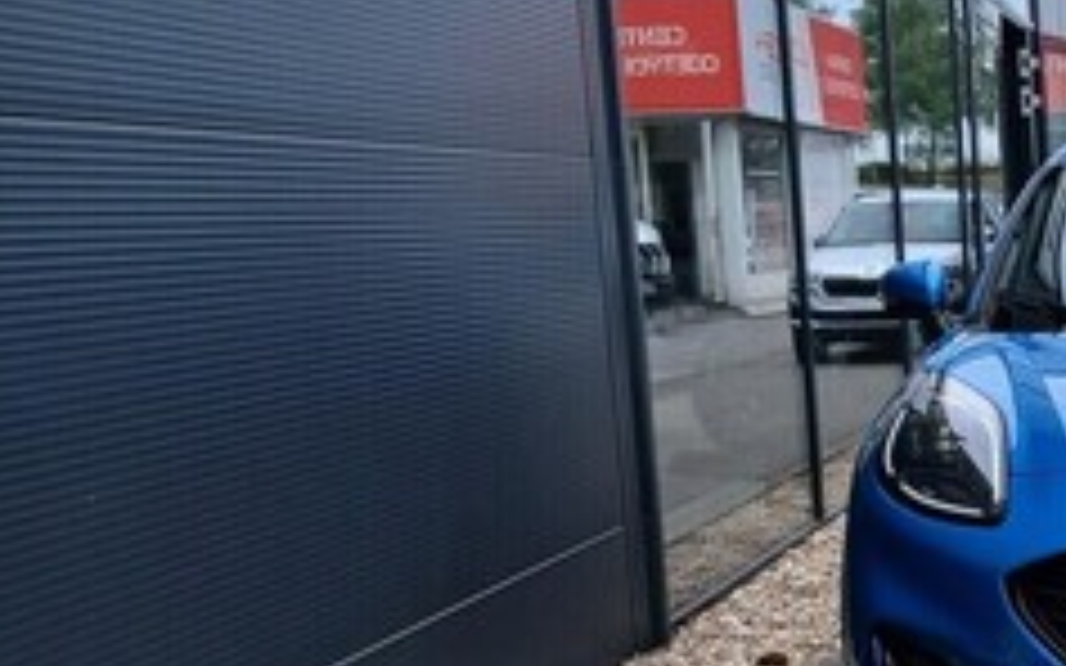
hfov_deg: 28.5
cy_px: 556
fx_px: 1859
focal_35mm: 64
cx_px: 1223
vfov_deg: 20.0
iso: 20
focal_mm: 3.98
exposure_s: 1/179
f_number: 1.8
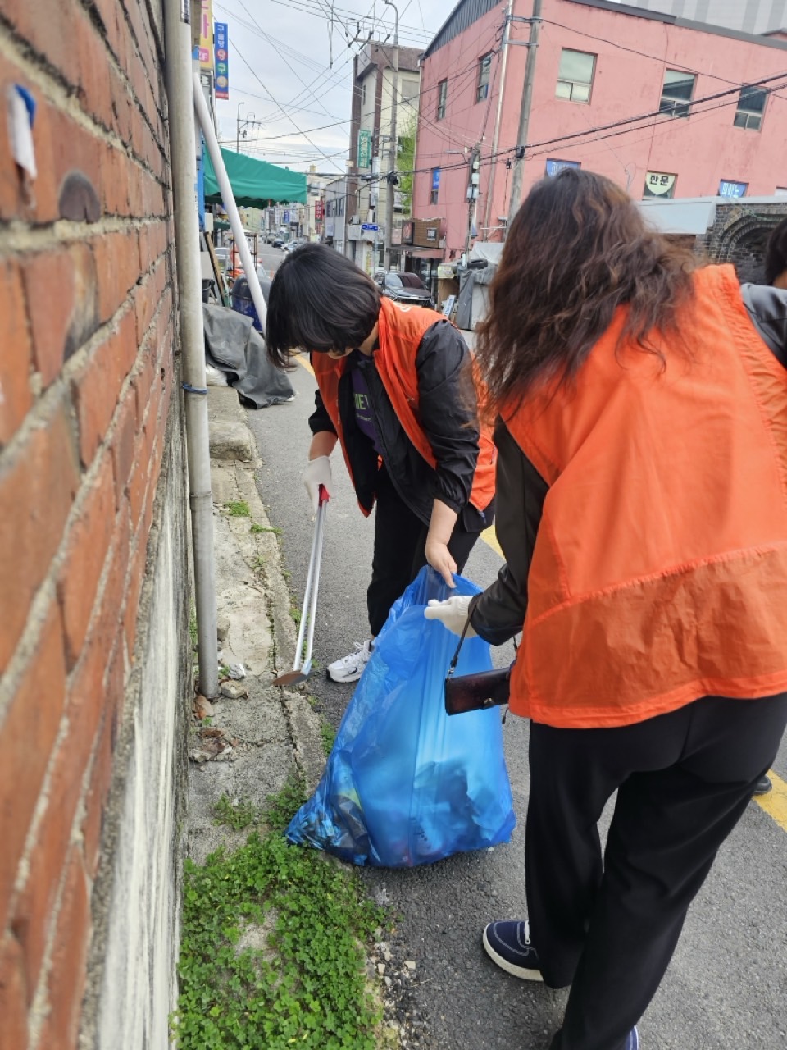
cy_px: 525
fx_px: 697
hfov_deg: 58.9
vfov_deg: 73.9
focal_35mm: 23
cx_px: 394
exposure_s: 1/180
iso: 50
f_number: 1.7
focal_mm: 6.3
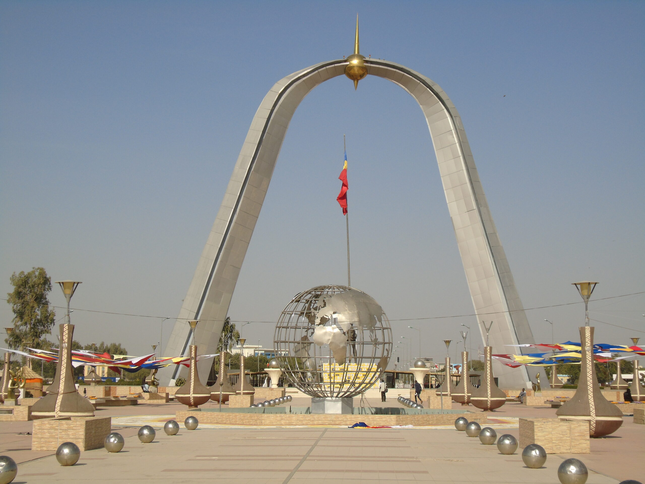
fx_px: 1155
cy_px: 242
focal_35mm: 62
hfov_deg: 31.2
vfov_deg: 23.7
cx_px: 322
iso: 80
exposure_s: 1/1000
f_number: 4.5
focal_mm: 11
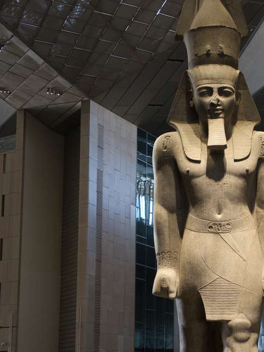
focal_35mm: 77
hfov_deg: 19.0
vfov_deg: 25.2
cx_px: 197
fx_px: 782
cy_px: 239
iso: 500
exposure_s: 1/250
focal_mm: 29.7
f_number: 2.8
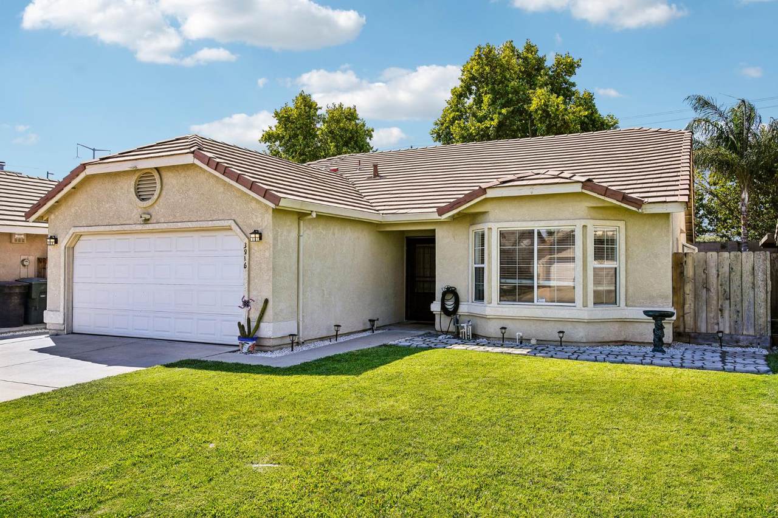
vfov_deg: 46.4
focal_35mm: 28
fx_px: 605
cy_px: 259
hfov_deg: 65.5
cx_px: 389
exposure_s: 1/320
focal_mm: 28
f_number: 8
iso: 100
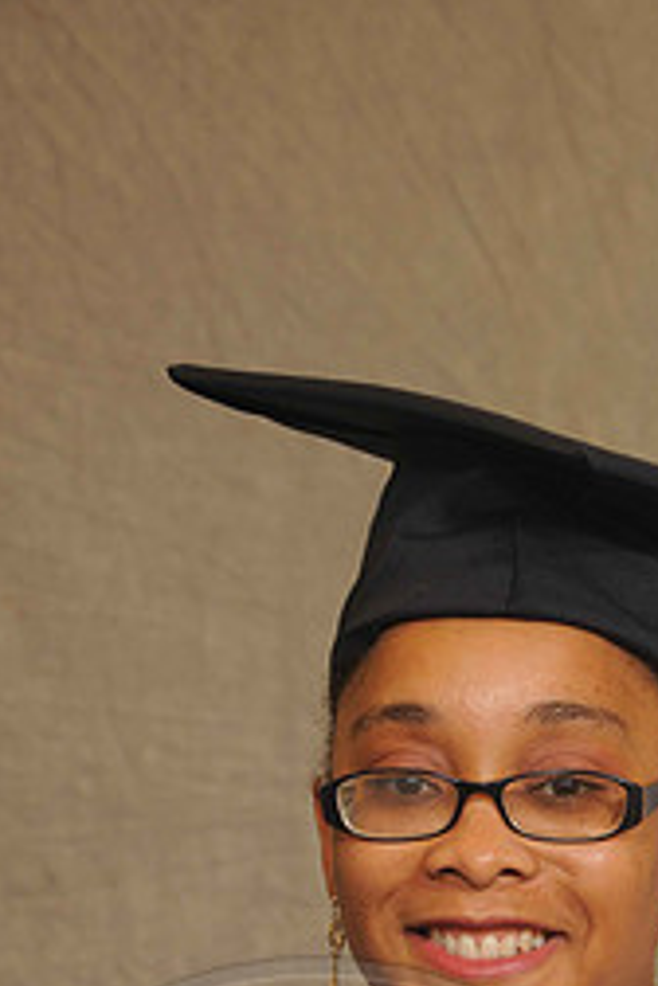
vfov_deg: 9.6
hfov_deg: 6.4
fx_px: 5867
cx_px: 484
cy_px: 833
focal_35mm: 214
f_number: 6.3
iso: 200
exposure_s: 1/60
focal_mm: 80
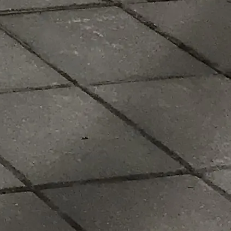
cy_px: -549
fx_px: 1782
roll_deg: -1.2
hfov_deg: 6.2
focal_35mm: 236
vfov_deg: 6.5
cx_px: -660
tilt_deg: -5.5
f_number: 1.8
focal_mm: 3.99
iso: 20
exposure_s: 1/1916
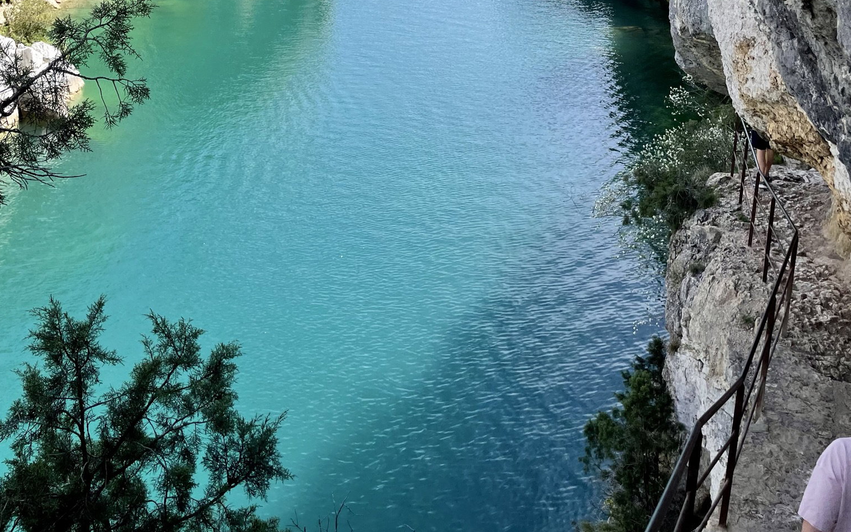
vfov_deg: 31.3
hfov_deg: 52.8
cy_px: -26
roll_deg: -1.7
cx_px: 426
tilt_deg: -11.6
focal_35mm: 37
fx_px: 858
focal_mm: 4.2
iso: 32
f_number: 1.6
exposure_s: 1/2020
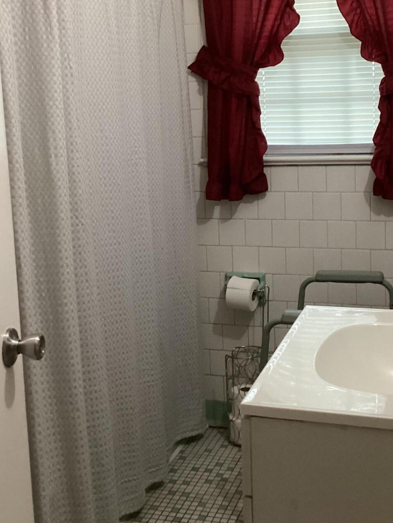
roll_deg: +1.8
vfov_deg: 38.7
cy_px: 198
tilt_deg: -9.7
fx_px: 742
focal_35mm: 49
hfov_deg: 29.6
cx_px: 227
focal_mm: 3.3
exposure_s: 1/30
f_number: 2.4
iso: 320
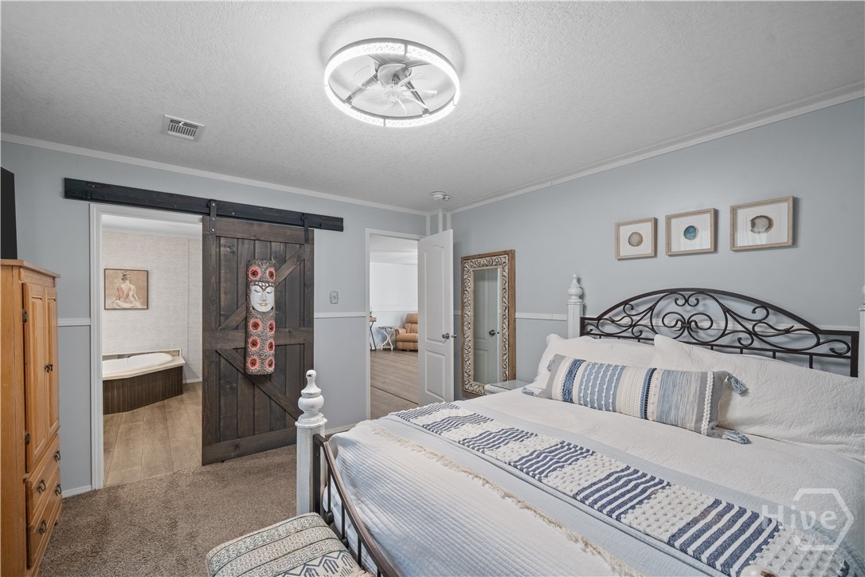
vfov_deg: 77.3
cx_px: 432
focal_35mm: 15
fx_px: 360
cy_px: 288
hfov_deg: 100.4
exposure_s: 1/30
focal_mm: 15
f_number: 8
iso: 6400
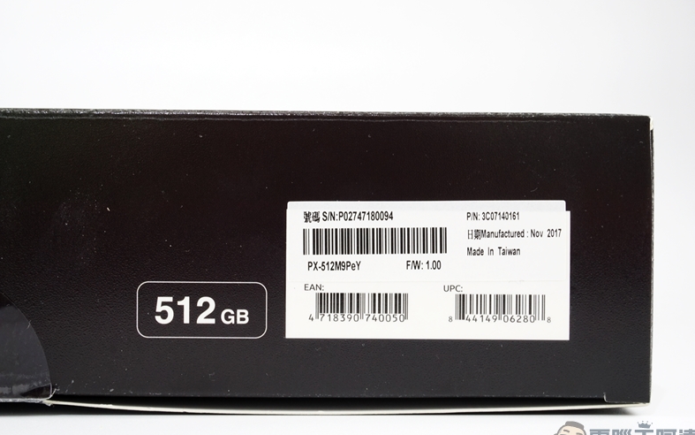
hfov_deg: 35.4
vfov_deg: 22.6
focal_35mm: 58
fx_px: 1090
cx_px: 351
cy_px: 229
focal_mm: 37
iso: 400
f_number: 16
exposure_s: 1/2
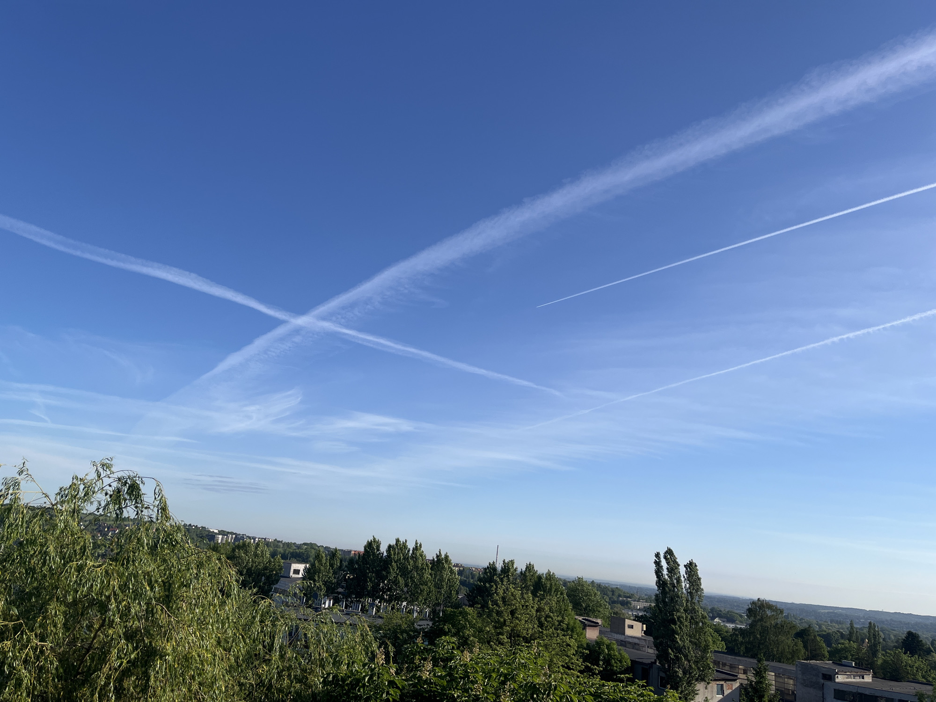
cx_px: 468
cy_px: 351
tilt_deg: +16.6
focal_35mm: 26
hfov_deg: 67.3
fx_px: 703
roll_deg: -6.7
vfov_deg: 53.1
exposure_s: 1/4016
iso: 50
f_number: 1.6
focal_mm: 5.1
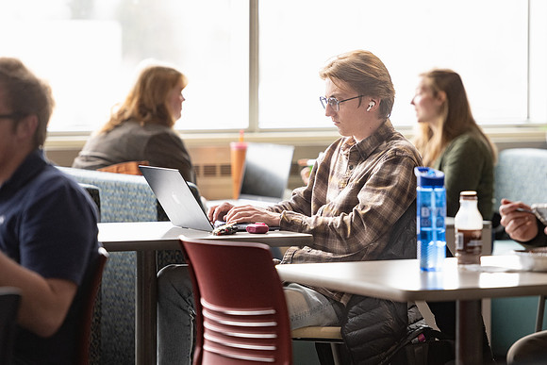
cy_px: 143
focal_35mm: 232
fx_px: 3532
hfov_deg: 8.9
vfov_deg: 5.9
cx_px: 304
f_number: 2.8
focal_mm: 185
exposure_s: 1/320
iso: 800
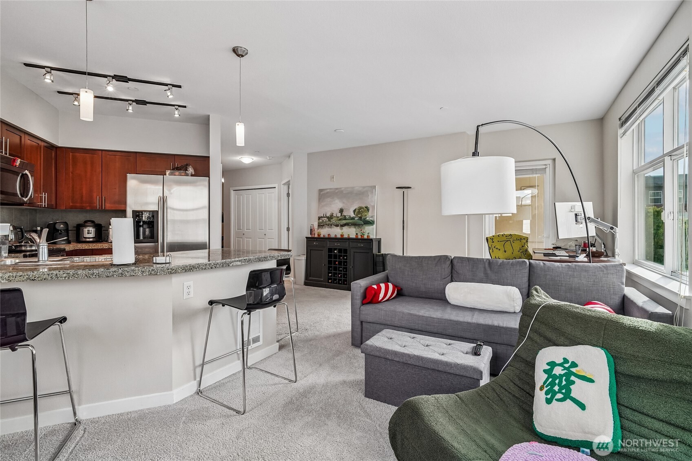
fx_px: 308
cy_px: 230
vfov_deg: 73.7
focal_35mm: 16
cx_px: 346
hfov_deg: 96.7
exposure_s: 1/50
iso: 1600
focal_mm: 16
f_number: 8
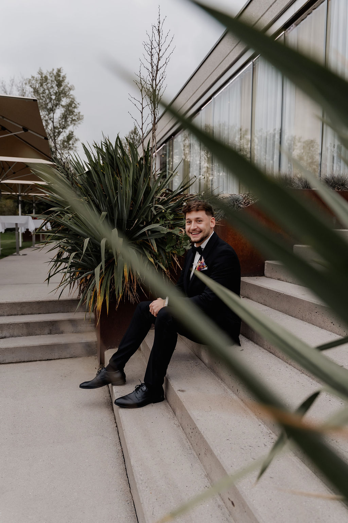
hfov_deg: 47.6
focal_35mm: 27
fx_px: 394
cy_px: 262
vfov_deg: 67.0
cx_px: 174
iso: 500
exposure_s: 1/640
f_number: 3.2
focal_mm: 27.2
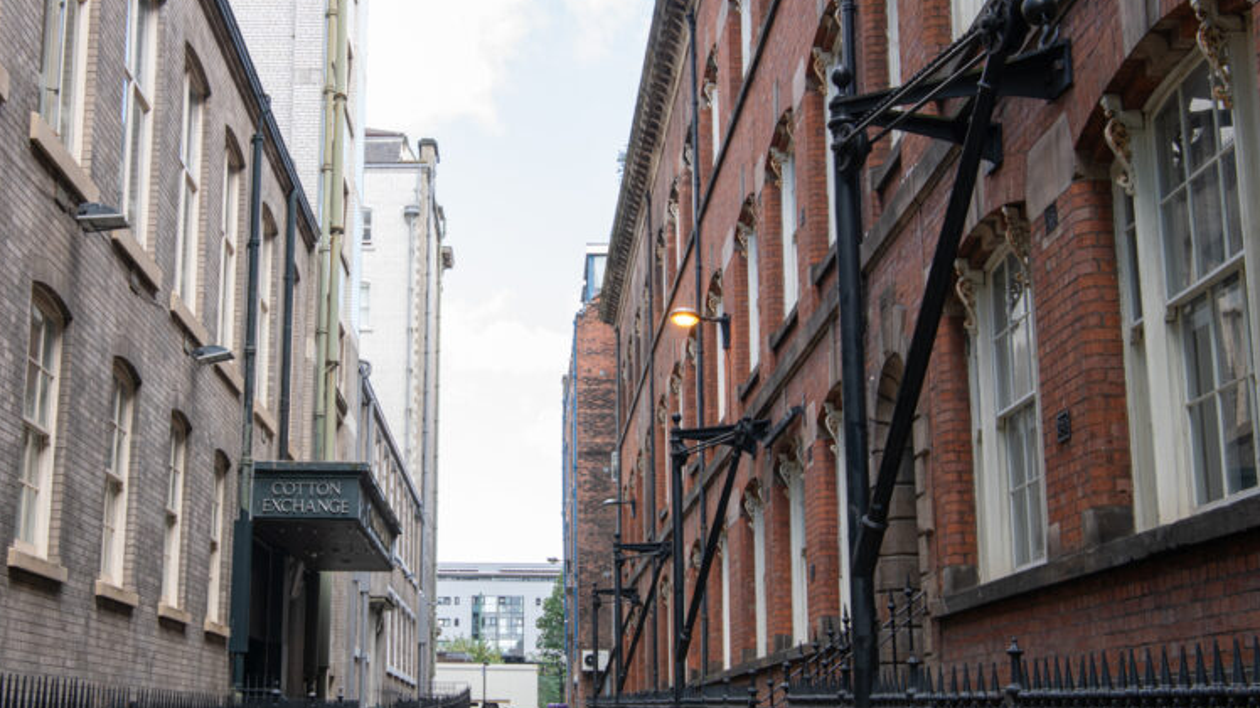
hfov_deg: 40.4
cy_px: 384
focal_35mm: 51
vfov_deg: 23.5
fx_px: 1703
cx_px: 505
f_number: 8
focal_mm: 35
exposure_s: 1/50
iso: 200
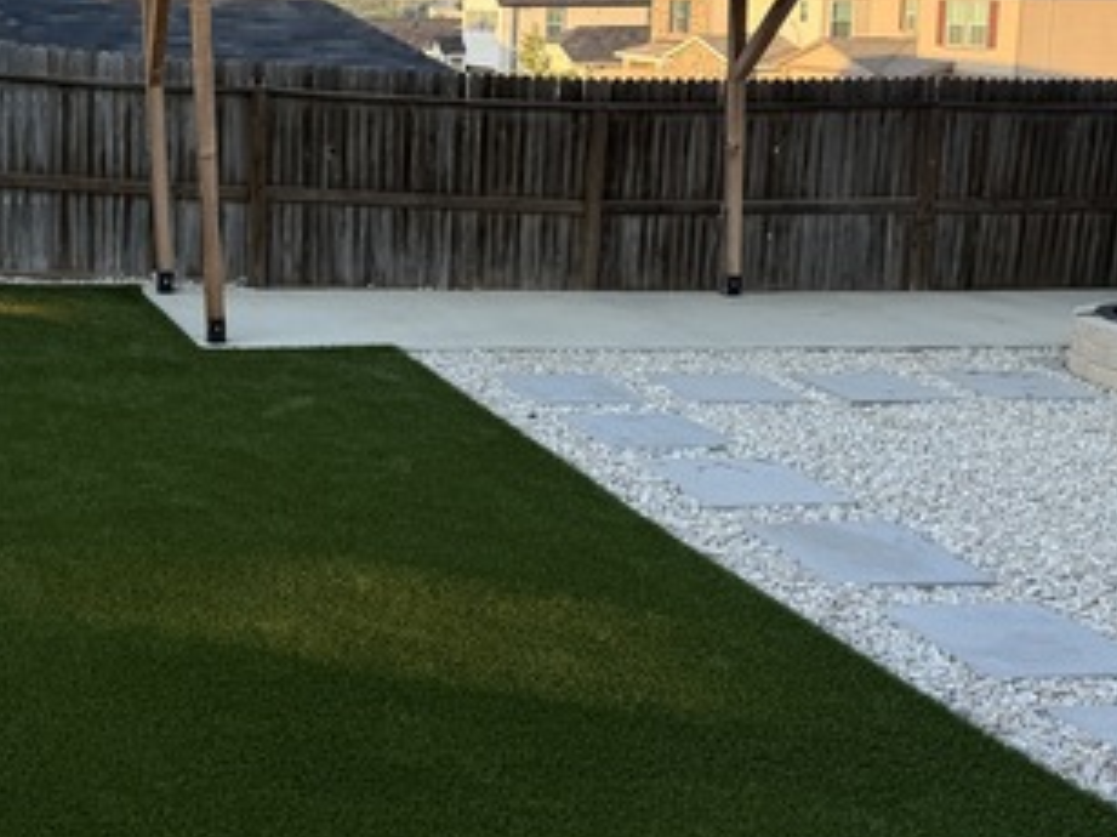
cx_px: 102
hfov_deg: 35.8
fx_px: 1613
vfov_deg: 28.6
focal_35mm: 50
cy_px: 189
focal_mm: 6.76
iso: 80
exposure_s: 1/1046
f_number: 1.78
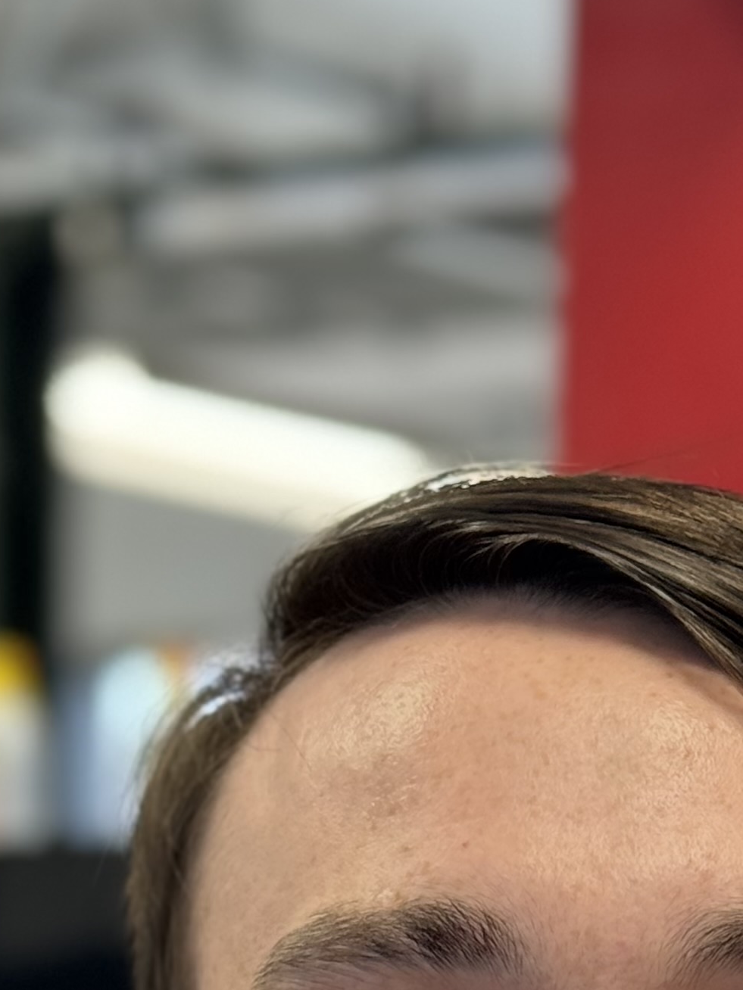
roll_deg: -1.7
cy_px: 1479
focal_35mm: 148
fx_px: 4236
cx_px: 592
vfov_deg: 12.7
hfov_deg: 10.0
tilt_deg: -4.4
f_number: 1.78
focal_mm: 6.86
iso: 80
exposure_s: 1/54
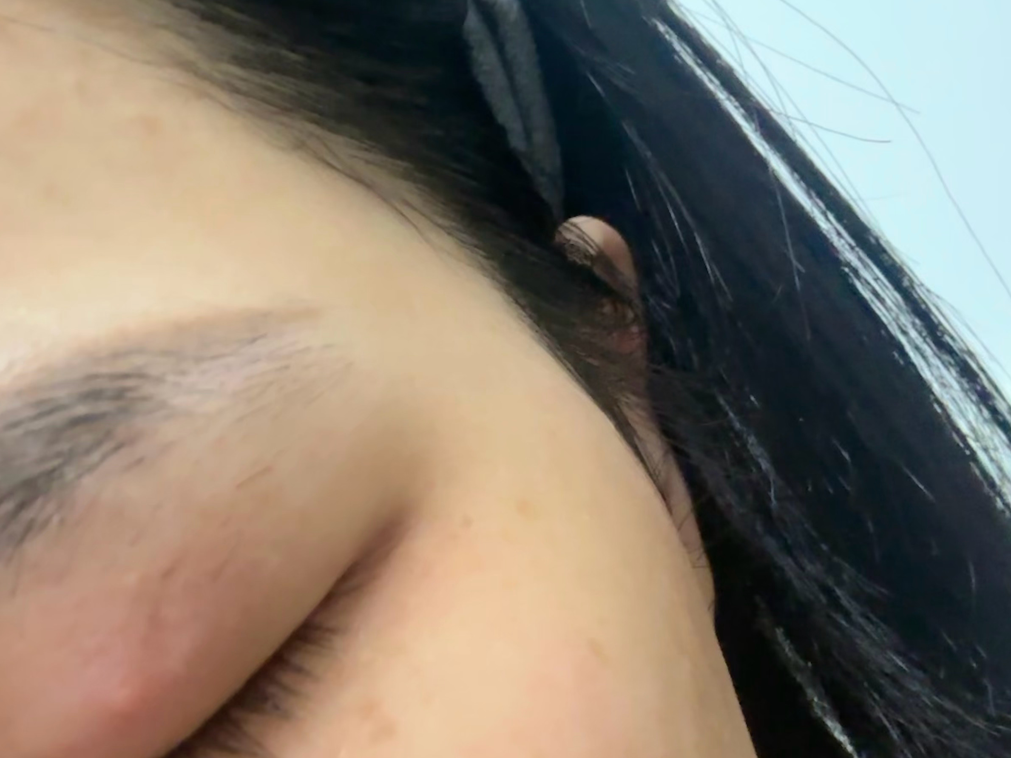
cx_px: 282
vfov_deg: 36.7
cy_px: 450
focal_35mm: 39
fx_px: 1139
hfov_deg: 46.5
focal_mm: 2.69
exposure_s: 1/25
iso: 320
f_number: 1.9
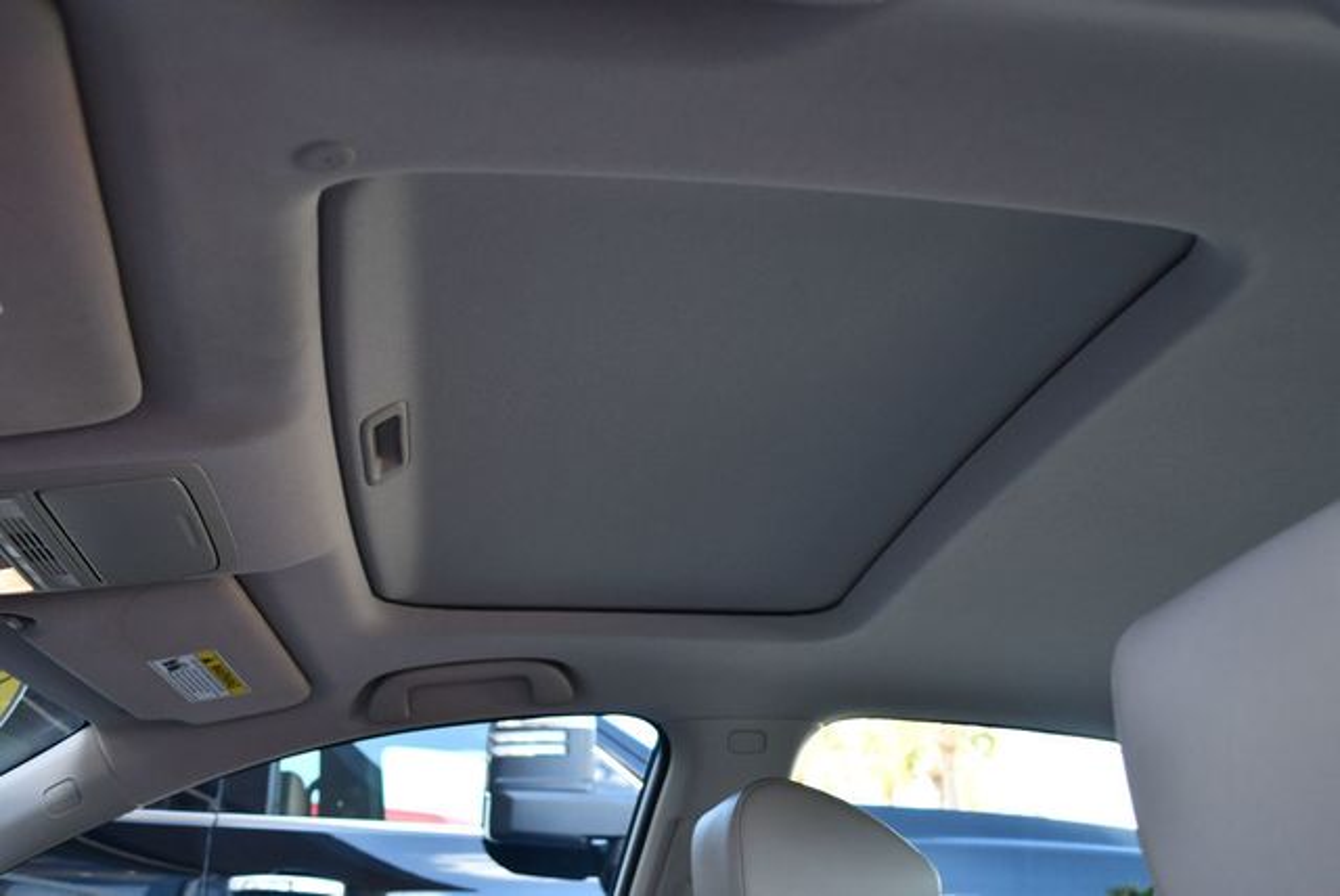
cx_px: 670
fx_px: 1341
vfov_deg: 36.9
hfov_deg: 53.1
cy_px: 448
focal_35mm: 36
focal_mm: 18
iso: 560
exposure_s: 1/250
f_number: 3.5
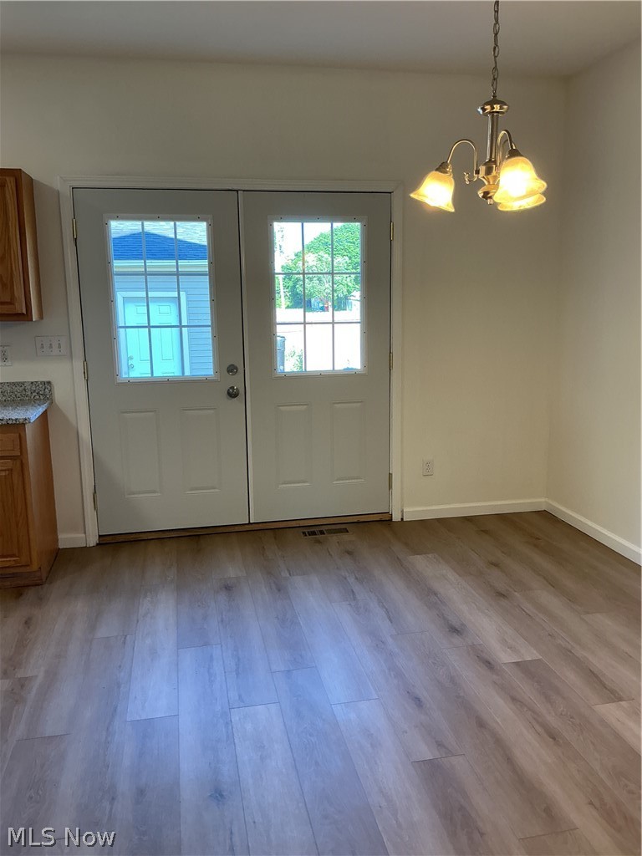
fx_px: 717
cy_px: 428
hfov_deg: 48.2
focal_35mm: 29
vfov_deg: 61.7
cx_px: 321
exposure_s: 1/60
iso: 64
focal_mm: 3
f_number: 1.8
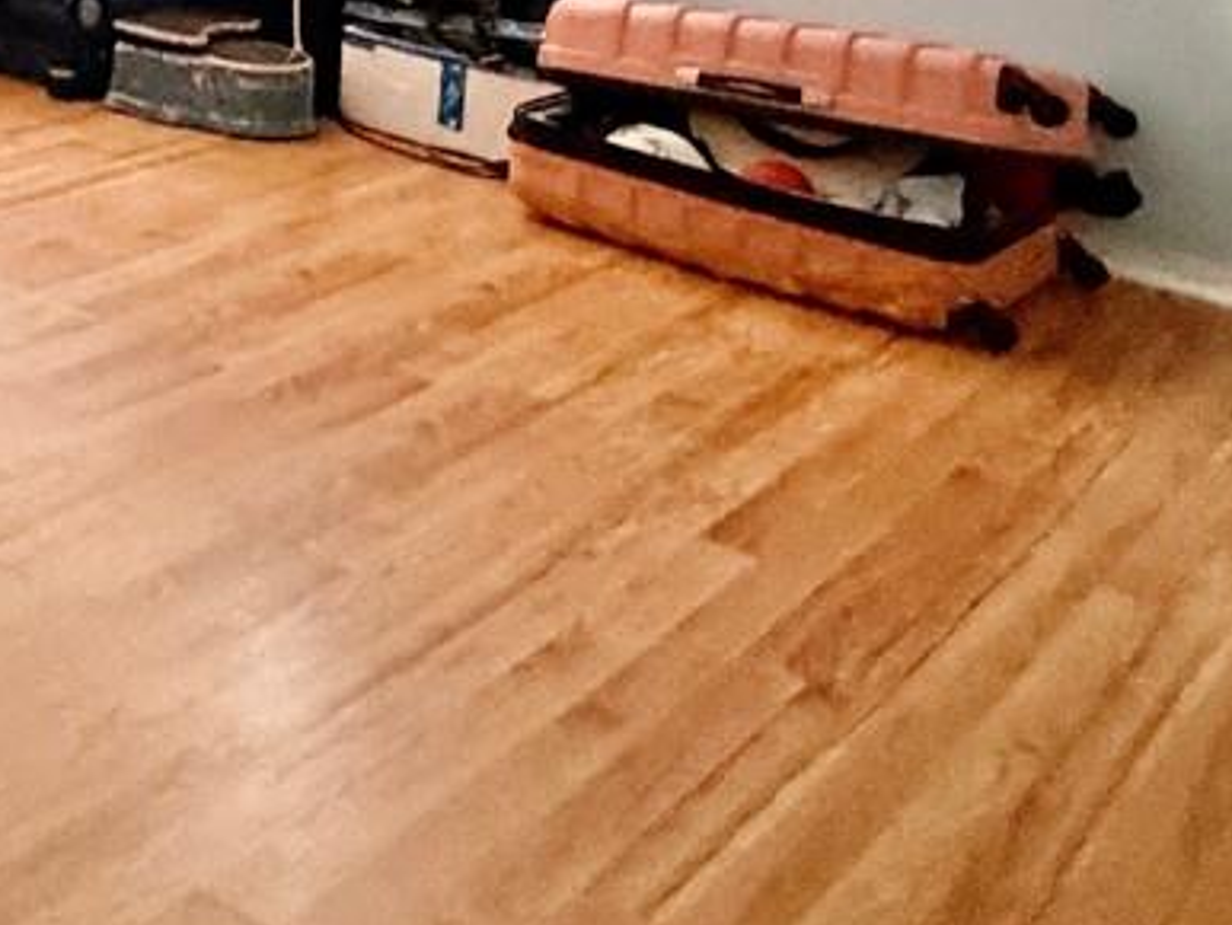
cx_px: -118
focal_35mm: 58
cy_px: -236
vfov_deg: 22.8
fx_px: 2066
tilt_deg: -5.4
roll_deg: -2.8
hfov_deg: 29.9
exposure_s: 1/60
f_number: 2.2
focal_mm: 2.22
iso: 800
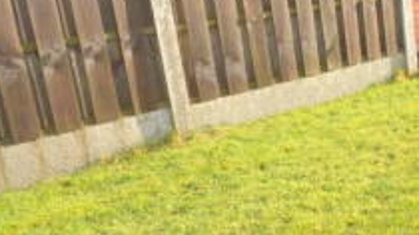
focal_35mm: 49
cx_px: 531
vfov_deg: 24.1
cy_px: 54
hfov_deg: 32.7
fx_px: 544
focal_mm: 10
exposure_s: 1/160
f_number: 6.3
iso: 100
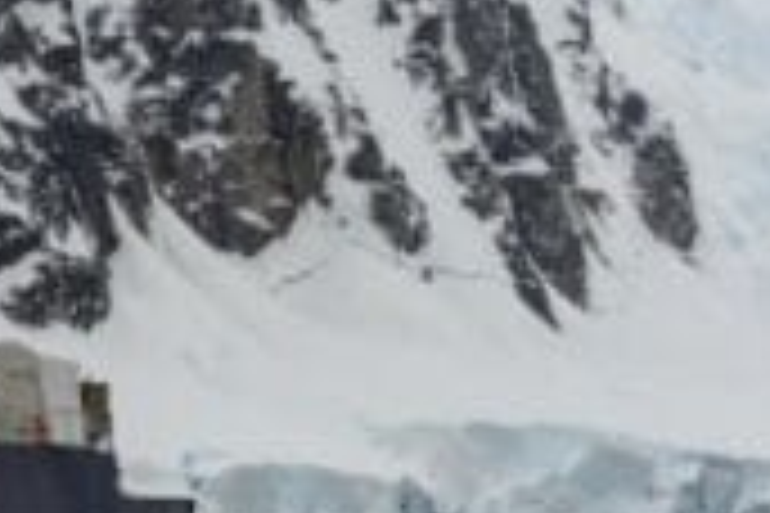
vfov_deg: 5.4
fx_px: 5390
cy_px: -106
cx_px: -788
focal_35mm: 252
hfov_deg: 7.8
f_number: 5.6
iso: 100
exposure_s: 1/1000
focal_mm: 56
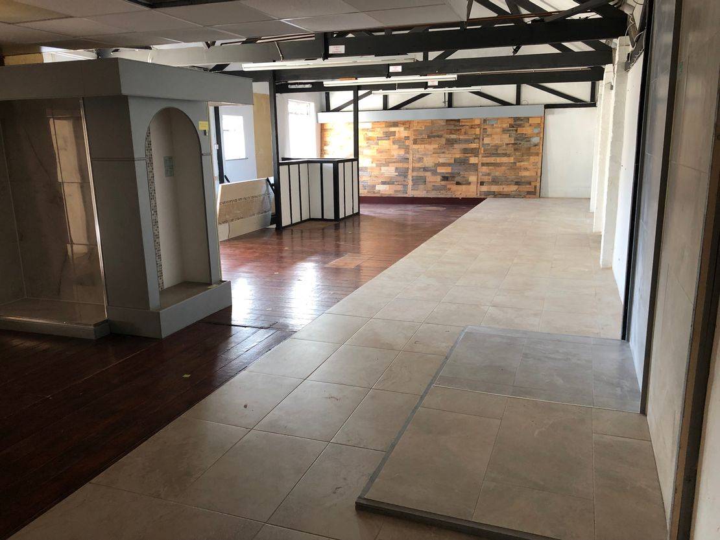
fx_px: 583
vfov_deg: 49.8
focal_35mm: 28
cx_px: 360
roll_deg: +1.2
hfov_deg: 63.4
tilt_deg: -13.1
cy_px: 270
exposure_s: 1/17
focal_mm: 4
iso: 40
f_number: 1.8
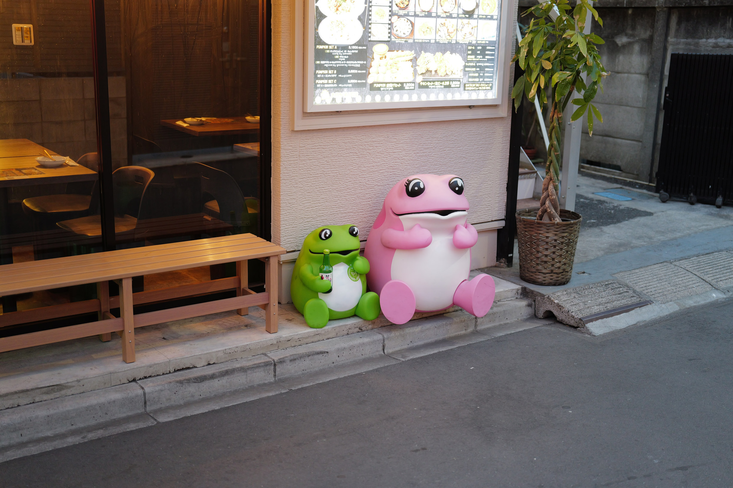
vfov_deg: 31.2
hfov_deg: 45.5
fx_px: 875
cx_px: 366
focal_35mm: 43
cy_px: 244
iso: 1600
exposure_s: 1/80
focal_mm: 43
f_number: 2
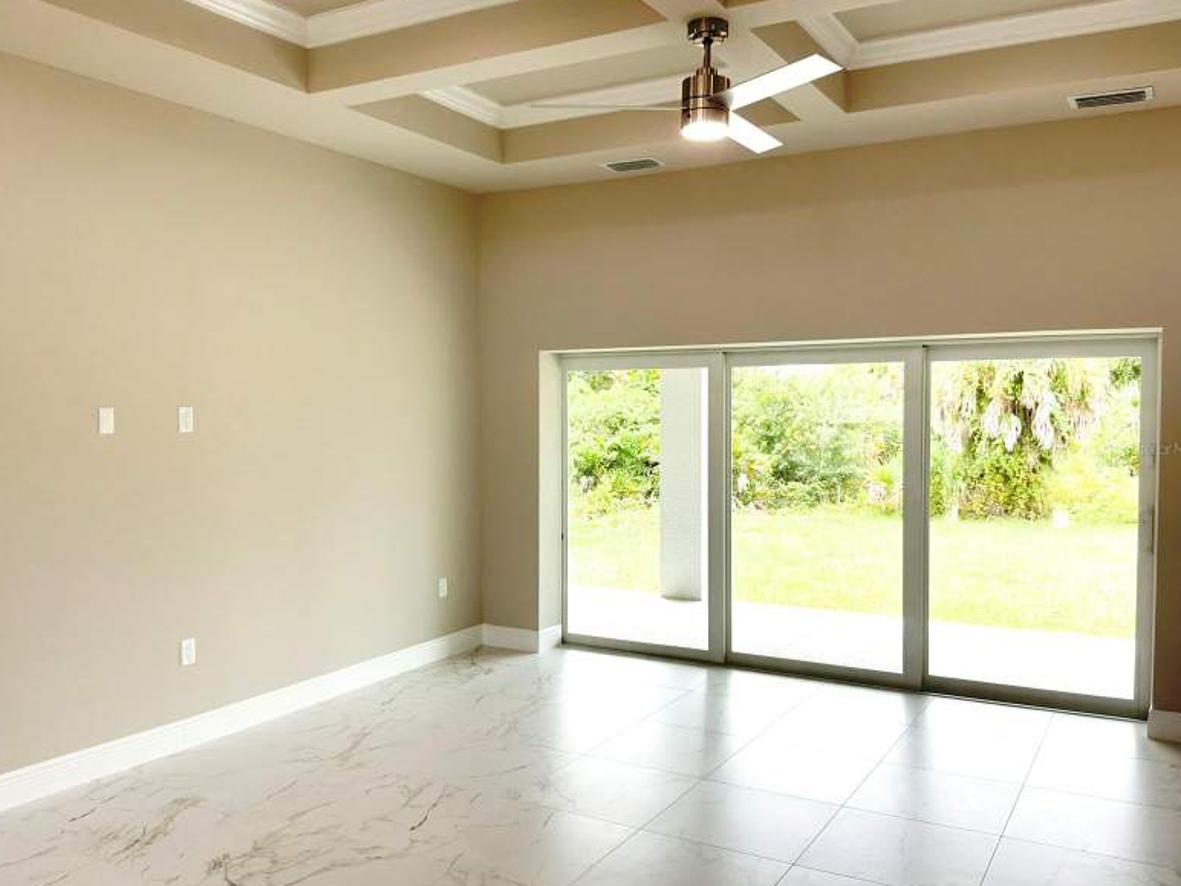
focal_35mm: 29
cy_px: 448
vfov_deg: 48.2
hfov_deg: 61.7
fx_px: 989
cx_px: 592
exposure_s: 1/166
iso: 20
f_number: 1.8
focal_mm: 3
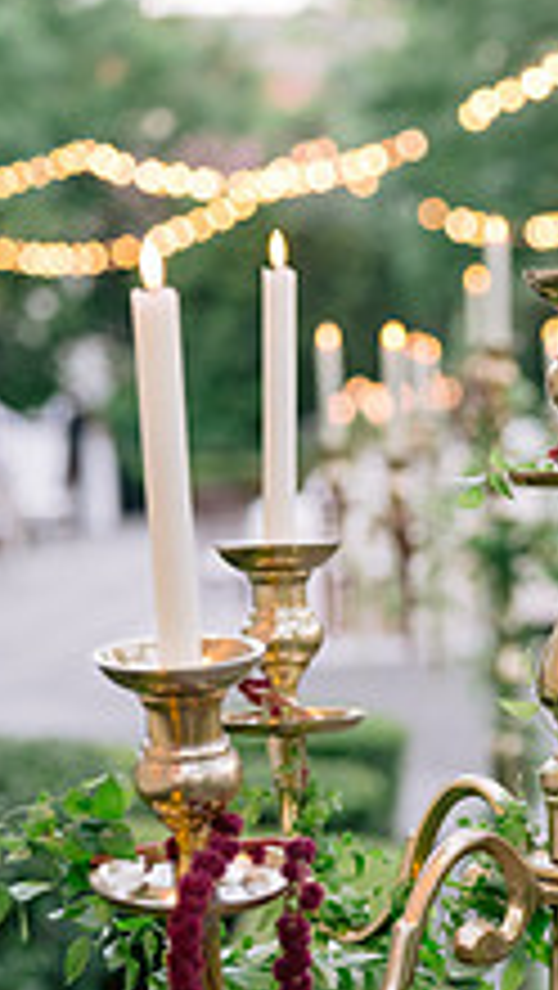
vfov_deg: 19.7
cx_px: 662
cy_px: 832
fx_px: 2810
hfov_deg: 11.1
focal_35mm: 107
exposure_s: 1/125
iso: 800
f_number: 2.5
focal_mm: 50
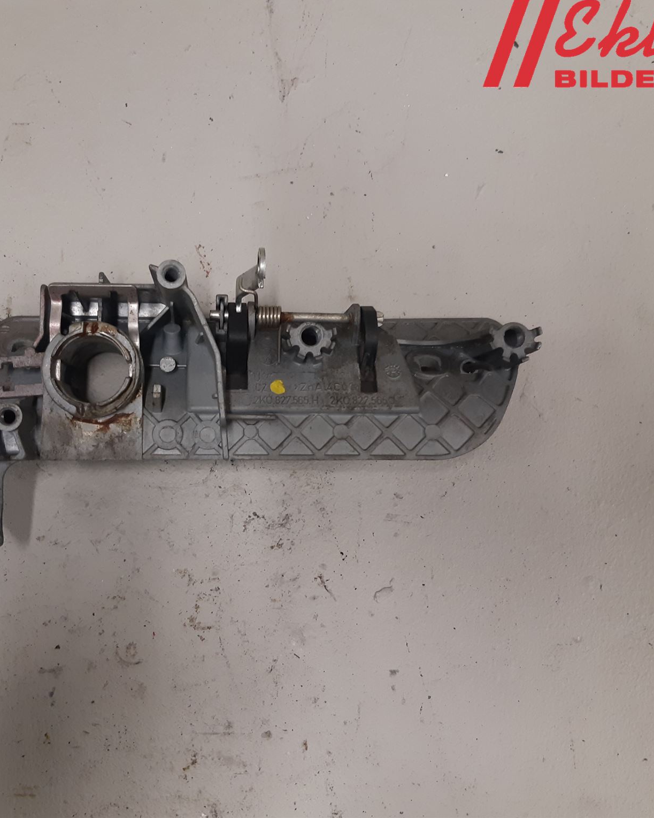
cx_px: 264
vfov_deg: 52.8
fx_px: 823
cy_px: 408
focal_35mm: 34
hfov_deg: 43.2
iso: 125
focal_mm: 3.93
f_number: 1.7
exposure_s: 1/50
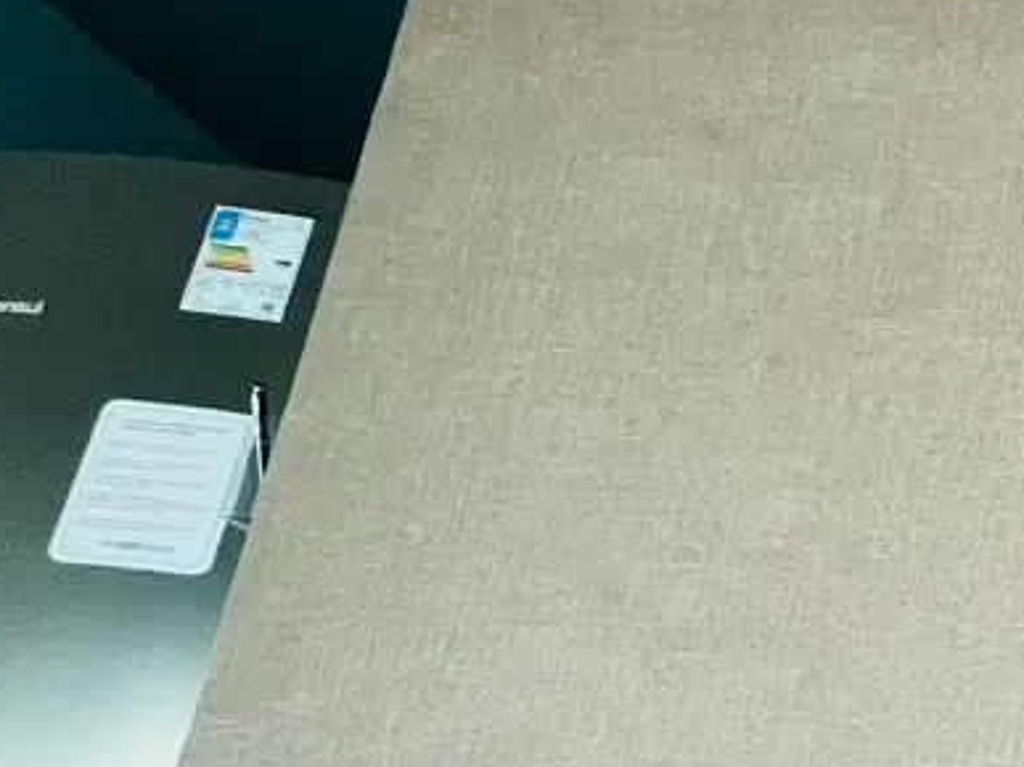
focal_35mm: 43
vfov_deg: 30.2
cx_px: 1614
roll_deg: +0.7
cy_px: 838
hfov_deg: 26.9
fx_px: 1272
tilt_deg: +15.8
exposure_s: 1/60
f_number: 1.8
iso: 200
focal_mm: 1.57
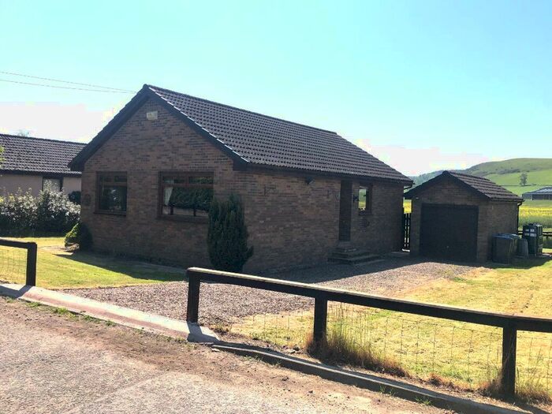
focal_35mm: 28
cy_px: 207
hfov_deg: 63.4
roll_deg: -1.7
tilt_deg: -1.7
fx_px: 446
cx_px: 276
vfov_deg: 49.7
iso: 20
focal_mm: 3.99
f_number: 1.8
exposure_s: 1/2667
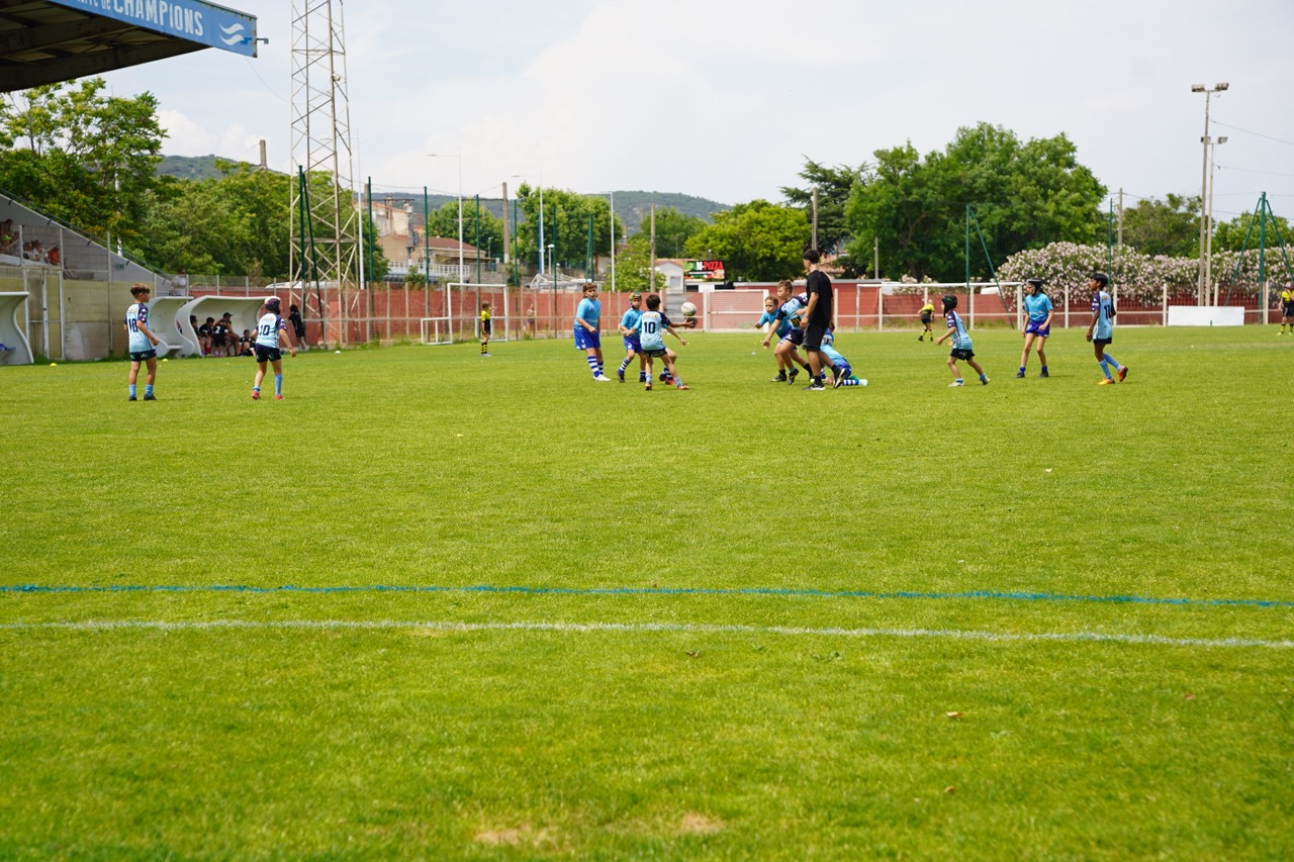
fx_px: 2516
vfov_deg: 19.5
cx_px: 647
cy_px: 431
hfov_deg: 28.8
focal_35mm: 70
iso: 100
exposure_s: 1/400
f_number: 5
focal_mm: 70
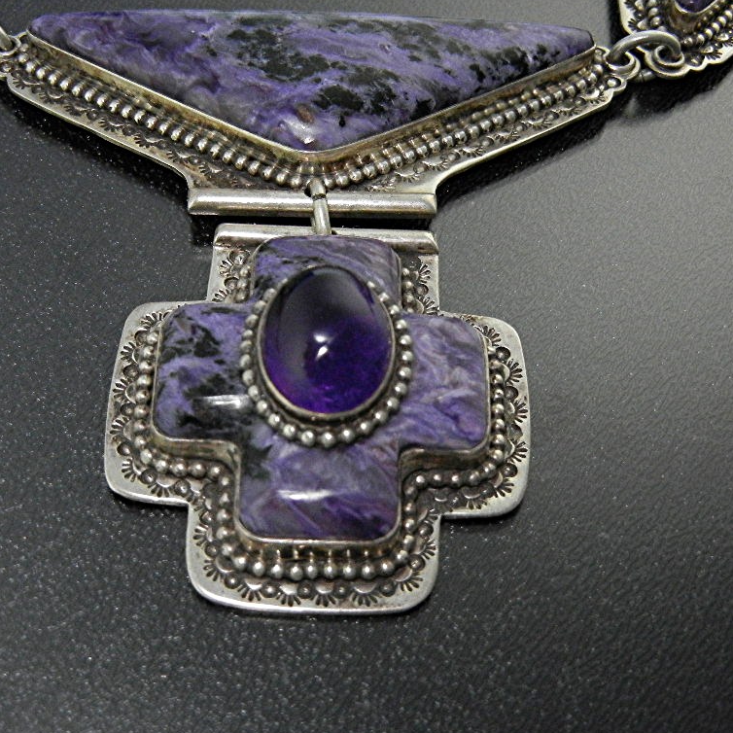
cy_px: 365
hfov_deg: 31.6
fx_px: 1294
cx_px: 325
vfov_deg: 31.6
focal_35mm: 54
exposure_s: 1/30
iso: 800
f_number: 7.6
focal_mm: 8.1
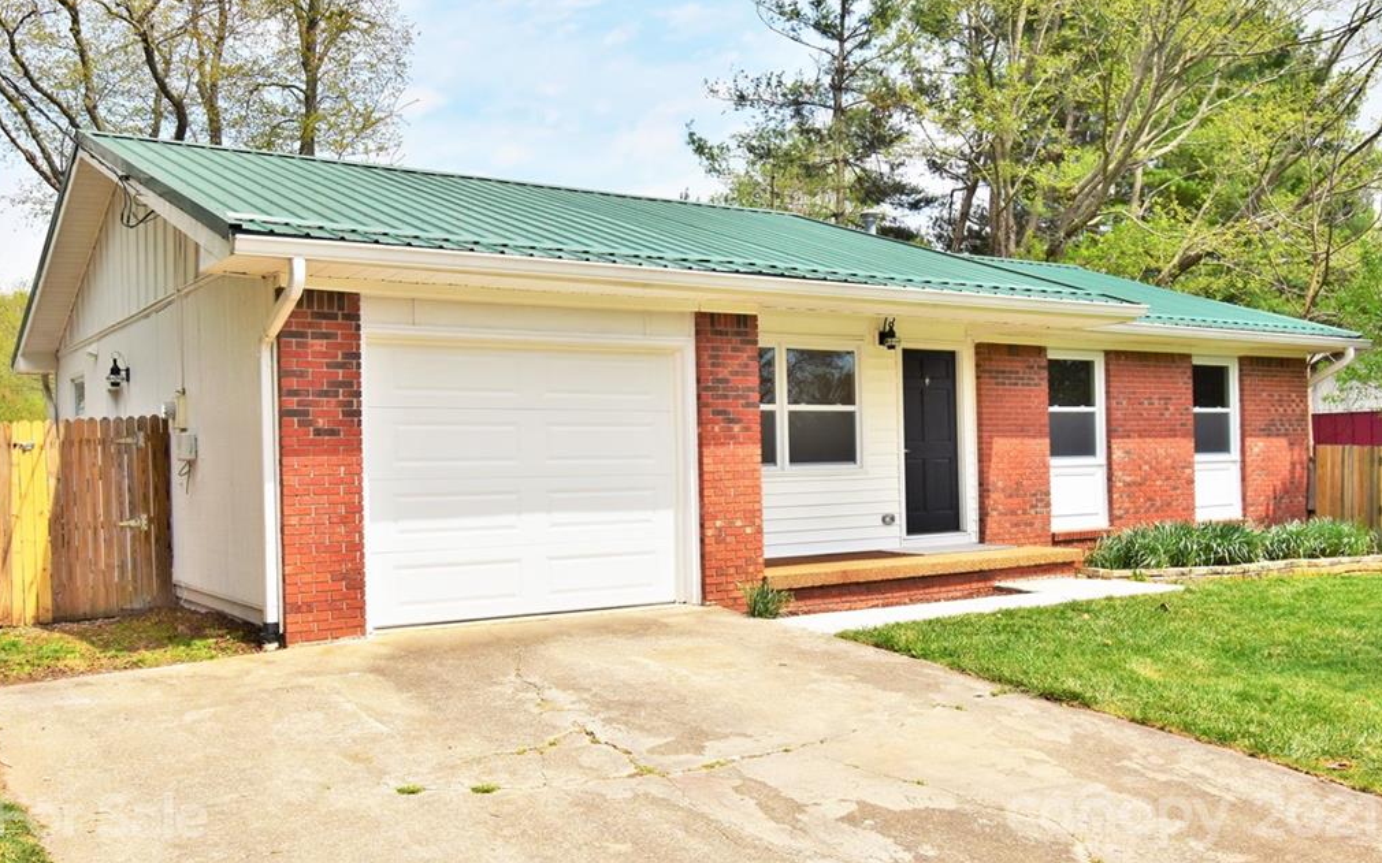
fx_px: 1167
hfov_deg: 61.2
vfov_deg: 40.6
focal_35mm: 31
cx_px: 688
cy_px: 412
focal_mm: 20
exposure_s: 1/500
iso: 320
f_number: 11
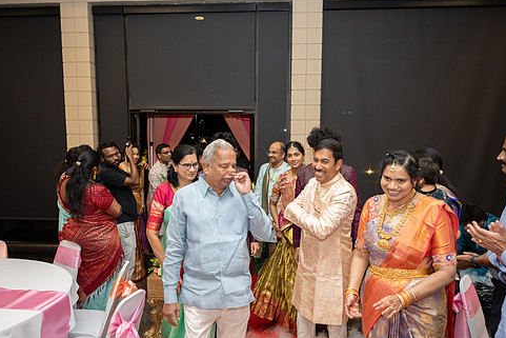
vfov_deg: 44.9
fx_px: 408
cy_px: 190
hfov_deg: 63.6
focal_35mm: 29
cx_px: 249
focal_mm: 24
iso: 1250
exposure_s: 1/160
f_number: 3.2
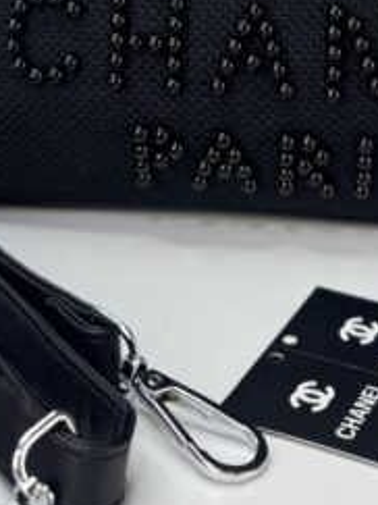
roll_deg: -1.6
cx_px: 266
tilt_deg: -7.2
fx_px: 1151
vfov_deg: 21.6
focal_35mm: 79
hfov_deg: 18.6
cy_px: -200
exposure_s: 1/419
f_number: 1.78
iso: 80
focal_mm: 6.76
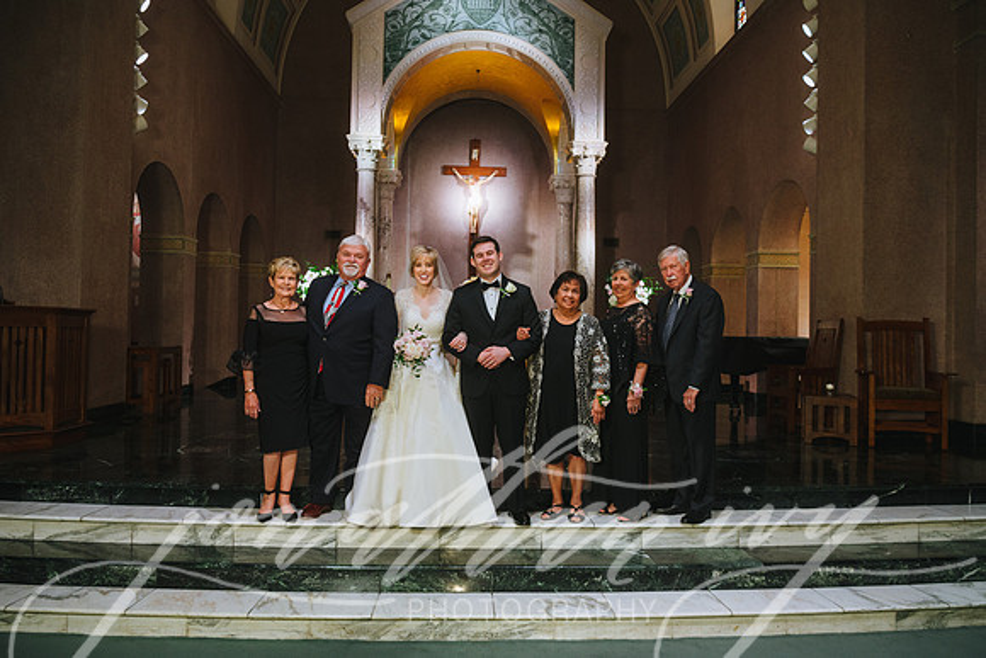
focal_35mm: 27
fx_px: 740
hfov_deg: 67.4
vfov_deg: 48.0
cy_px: 329
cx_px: 493
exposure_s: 1/250
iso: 1250
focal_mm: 27
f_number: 4
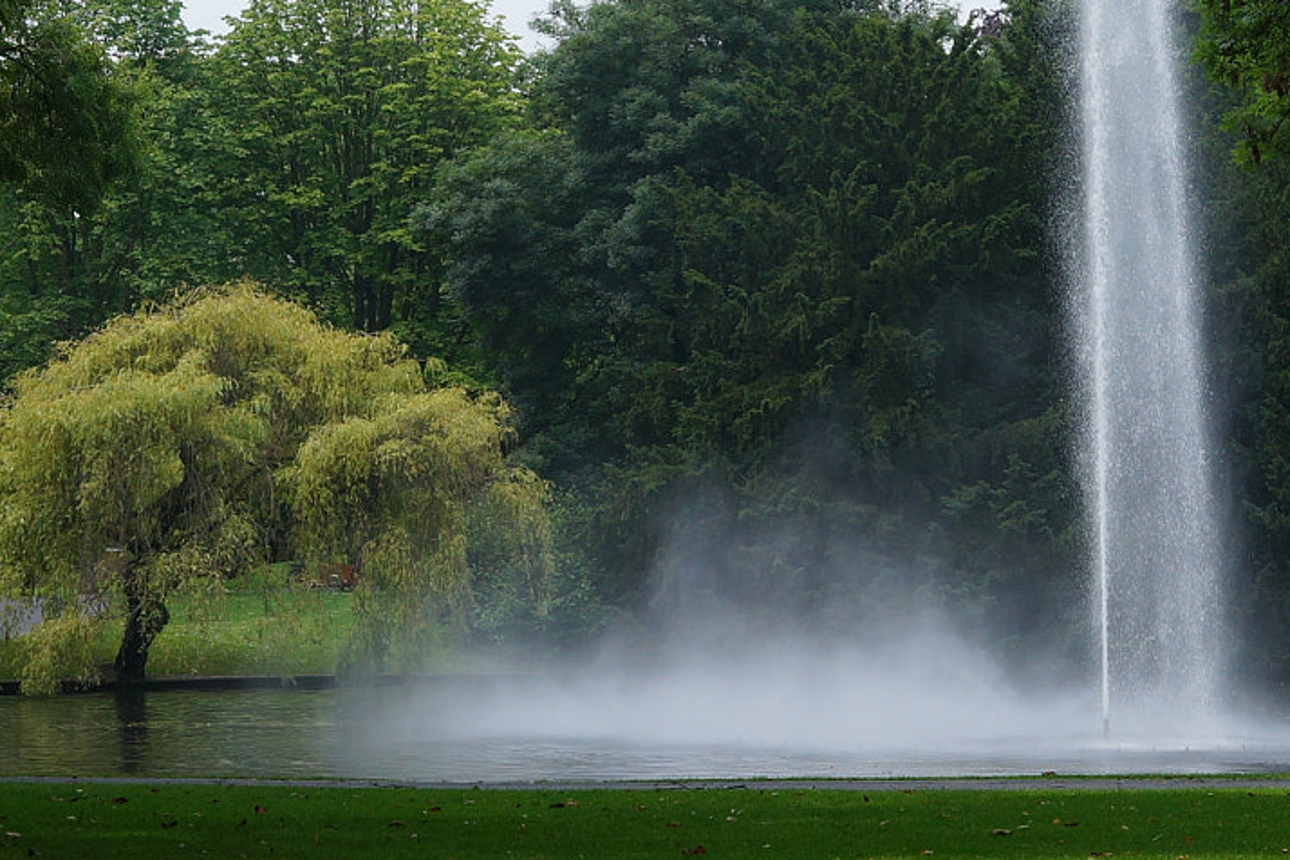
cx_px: 822
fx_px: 4013
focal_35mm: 112
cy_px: 110
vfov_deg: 12.2
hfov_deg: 18.2
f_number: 8
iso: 400
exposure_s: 1/500
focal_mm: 50
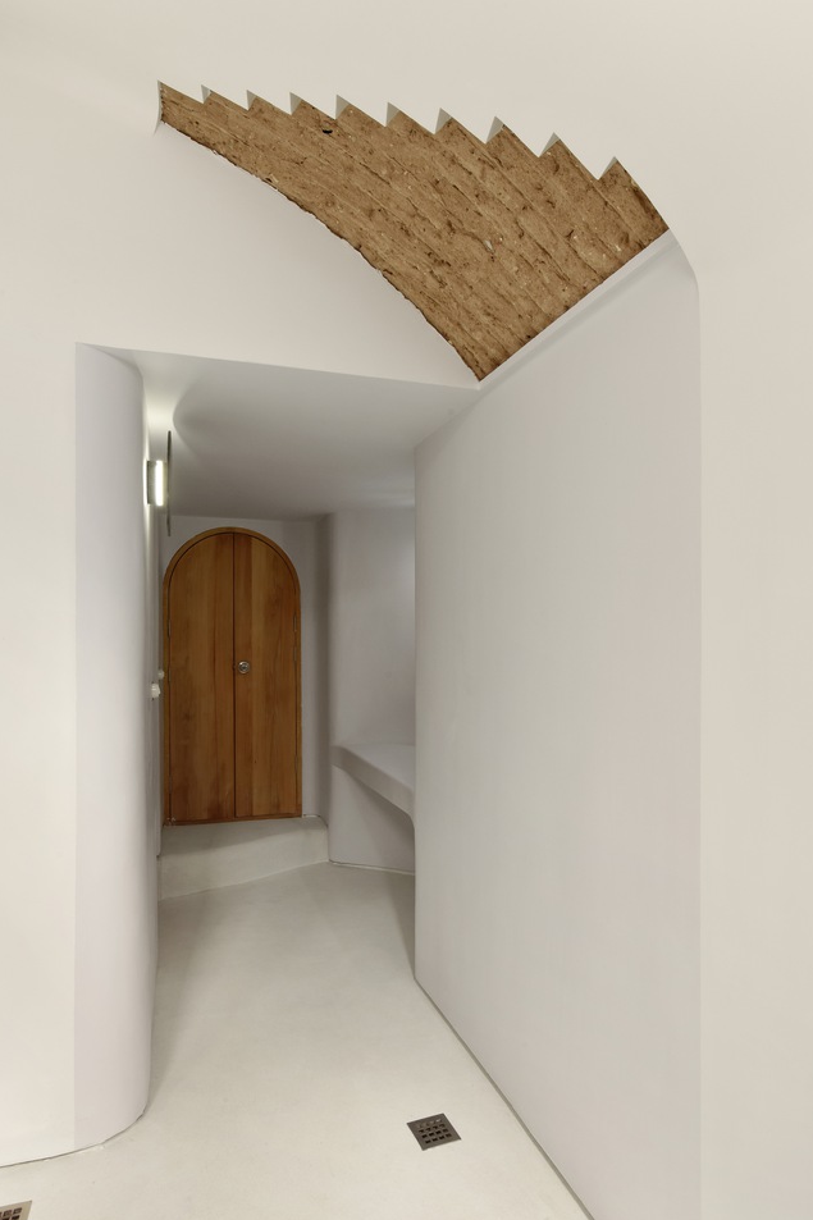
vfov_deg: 81.2
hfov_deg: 59.5
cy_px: 614
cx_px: 399
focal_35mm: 21
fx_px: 712
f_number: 13
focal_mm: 20
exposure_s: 1/3
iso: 200
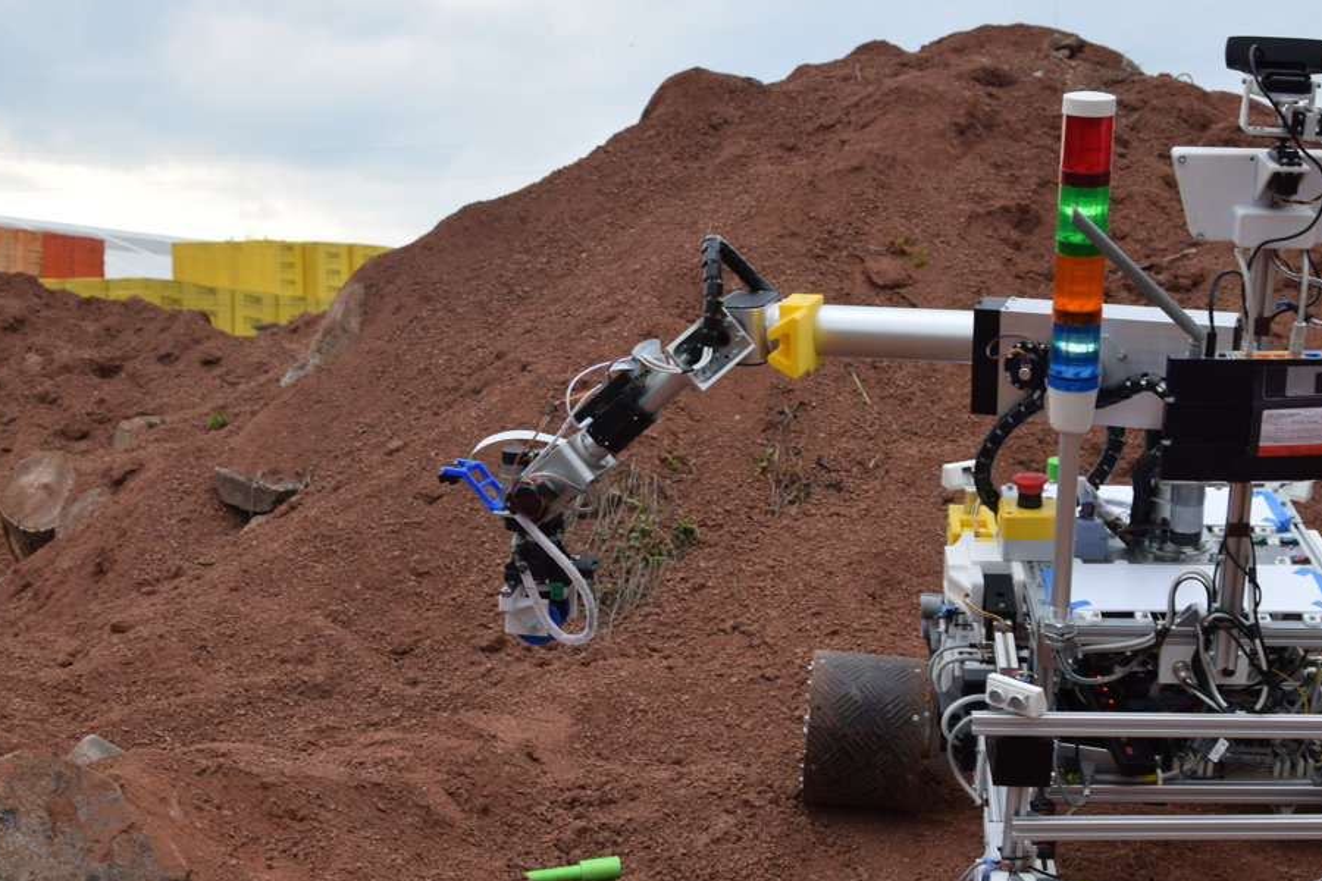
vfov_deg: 22.6
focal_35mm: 60
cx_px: 801
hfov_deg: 33.3
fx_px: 2203
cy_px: 534
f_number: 7.1
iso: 250
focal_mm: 24
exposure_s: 1/200
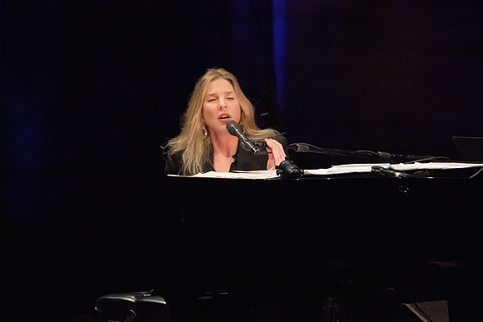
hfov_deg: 4.5
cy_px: 194
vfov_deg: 3.0
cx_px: 306
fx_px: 6096
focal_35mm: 454
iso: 25600
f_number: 8
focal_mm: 358
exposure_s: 1/320
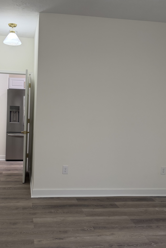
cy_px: 120
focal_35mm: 34
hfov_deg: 38.4
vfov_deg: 55.8
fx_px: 235
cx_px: 53
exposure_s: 1/120
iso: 160
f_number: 1.78
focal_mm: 6.76
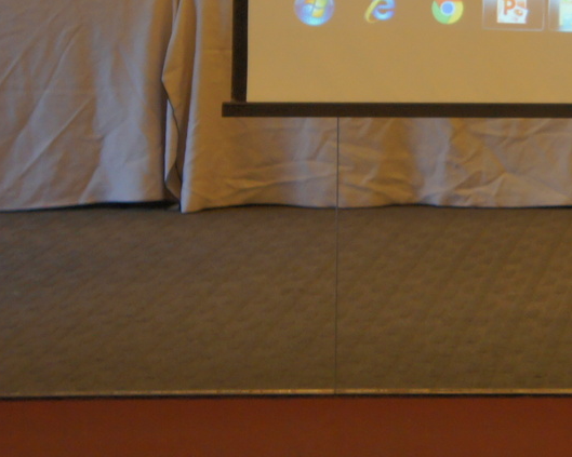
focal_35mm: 197
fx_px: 3328
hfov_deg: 9.6
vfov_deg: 7.8
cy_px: -148
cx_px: 842
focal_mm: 41
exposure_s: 1/80
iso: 500
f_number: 4.5
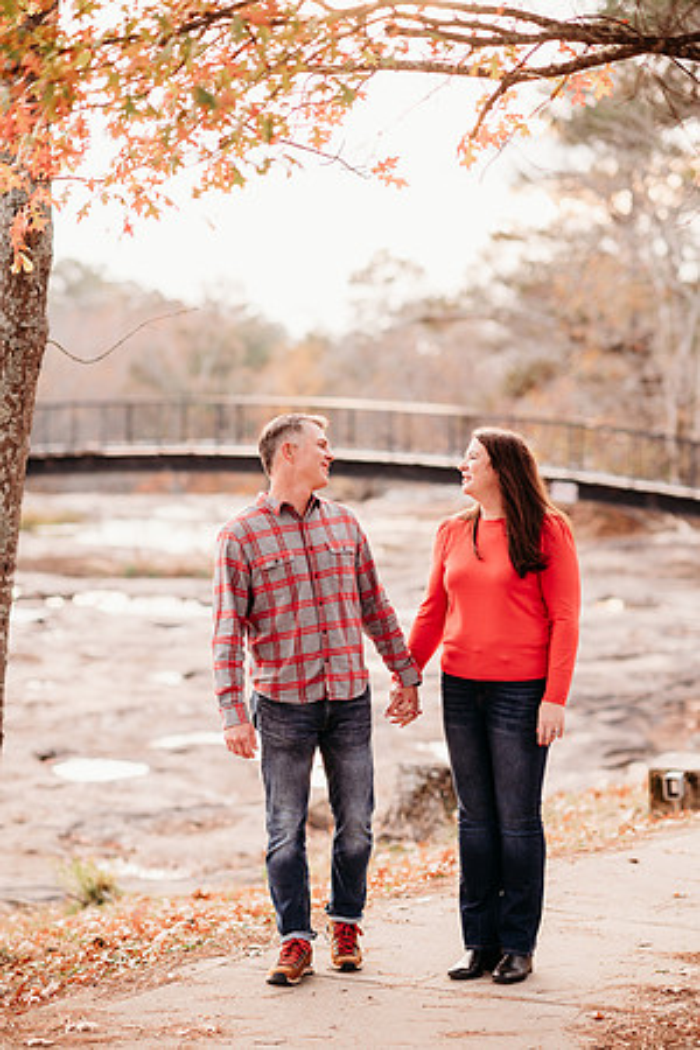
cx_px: 350
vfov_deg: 23.9
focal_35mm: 85
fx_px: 2479
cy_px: 525
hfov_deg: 16.1
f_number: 2.2
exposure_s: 1/400
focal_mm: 85
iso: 320
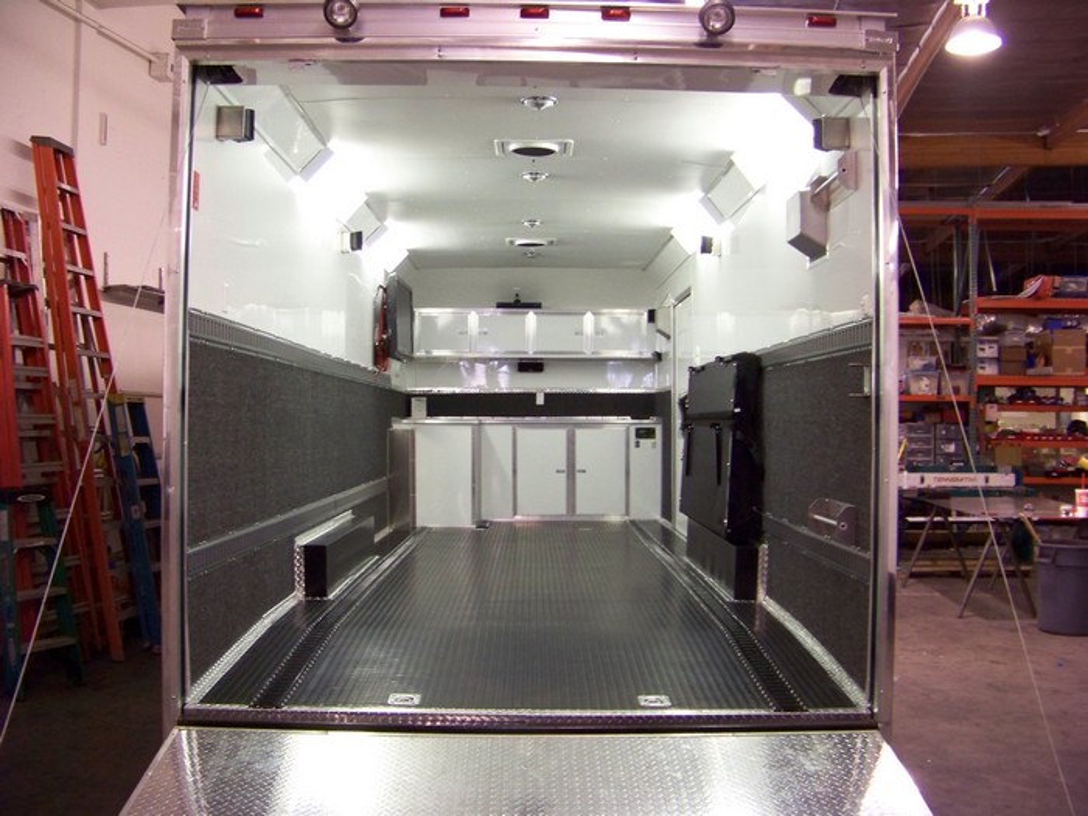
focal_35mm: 36
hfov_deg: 51.4
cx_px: 544
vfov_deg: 39.7
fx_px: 1131
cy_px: 408
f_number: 2.8
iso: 240
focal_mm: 5.85
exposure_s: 1/30
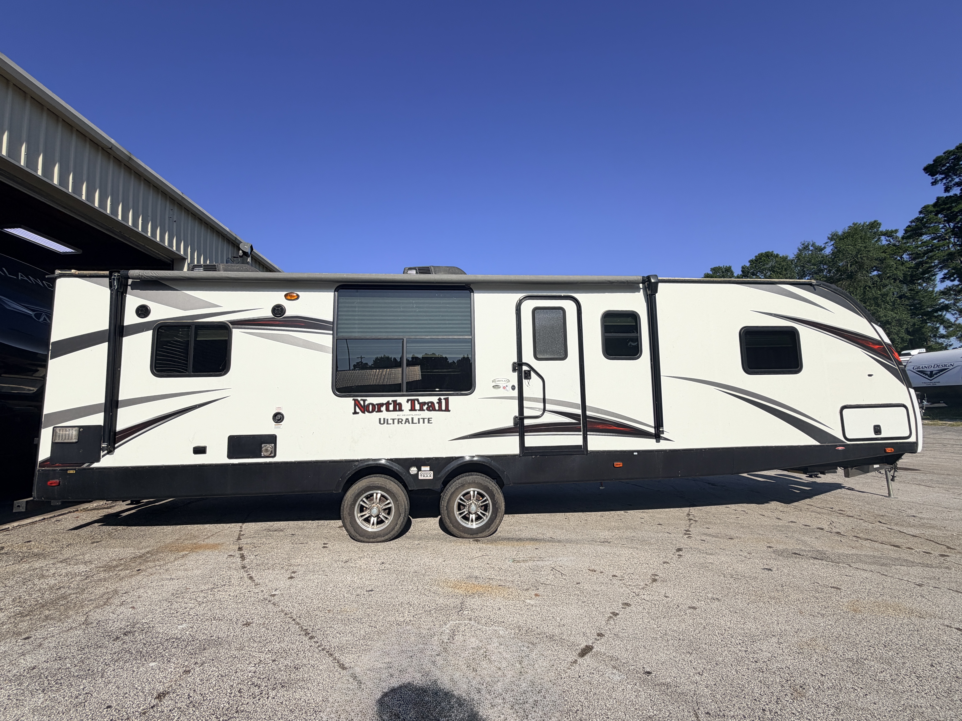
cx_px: 481
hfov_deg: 102.1
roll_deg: +1.5
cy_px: 360
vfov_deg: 85.7
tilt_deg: +5.9
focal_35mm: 14
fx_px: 389
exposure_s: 1/1534
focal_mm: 2.22
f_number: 2.2
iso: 20
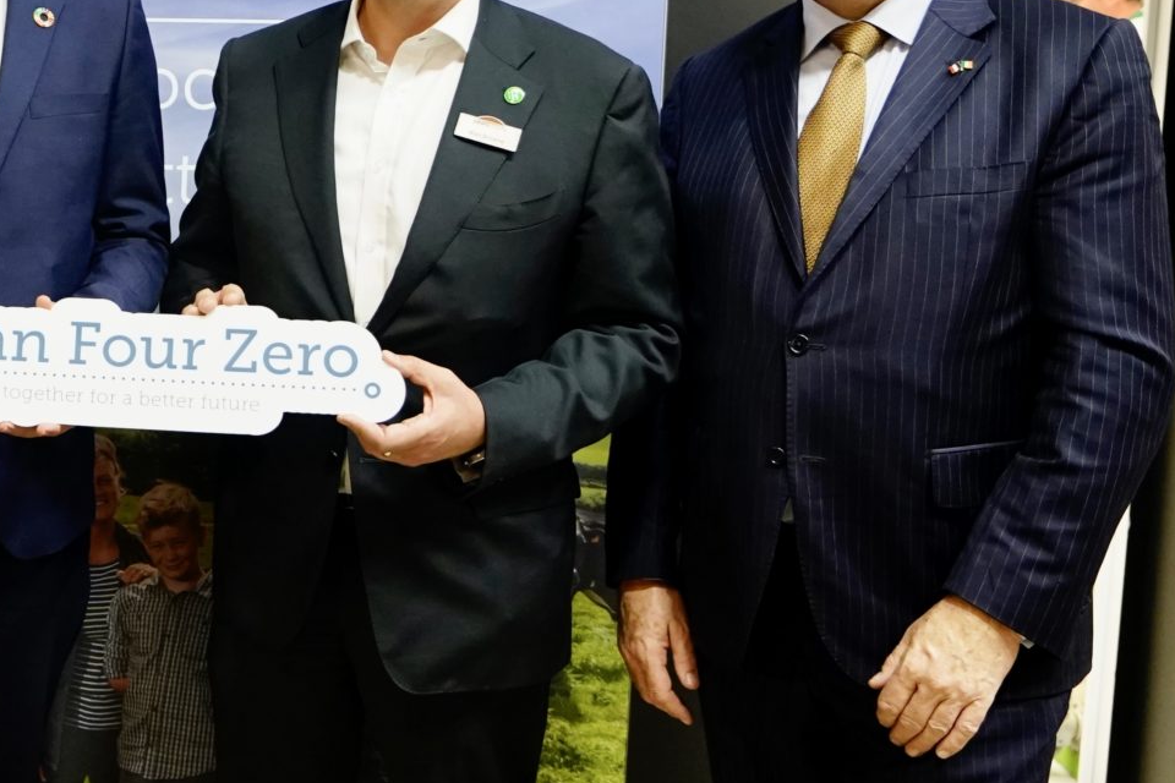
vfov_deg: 24.1
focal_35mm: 56
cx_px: -7
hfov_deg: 32.7
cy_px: 249
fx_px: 1828
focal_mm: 21
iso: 2500
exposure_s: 1/500
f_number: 2.8
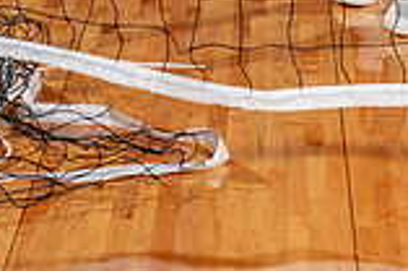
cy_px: -310
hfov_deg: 10.2
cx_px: 312
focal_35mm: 201
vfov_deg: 6.6
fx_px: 2273
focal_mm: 70
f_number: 5.6
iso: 200
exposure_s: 1/250
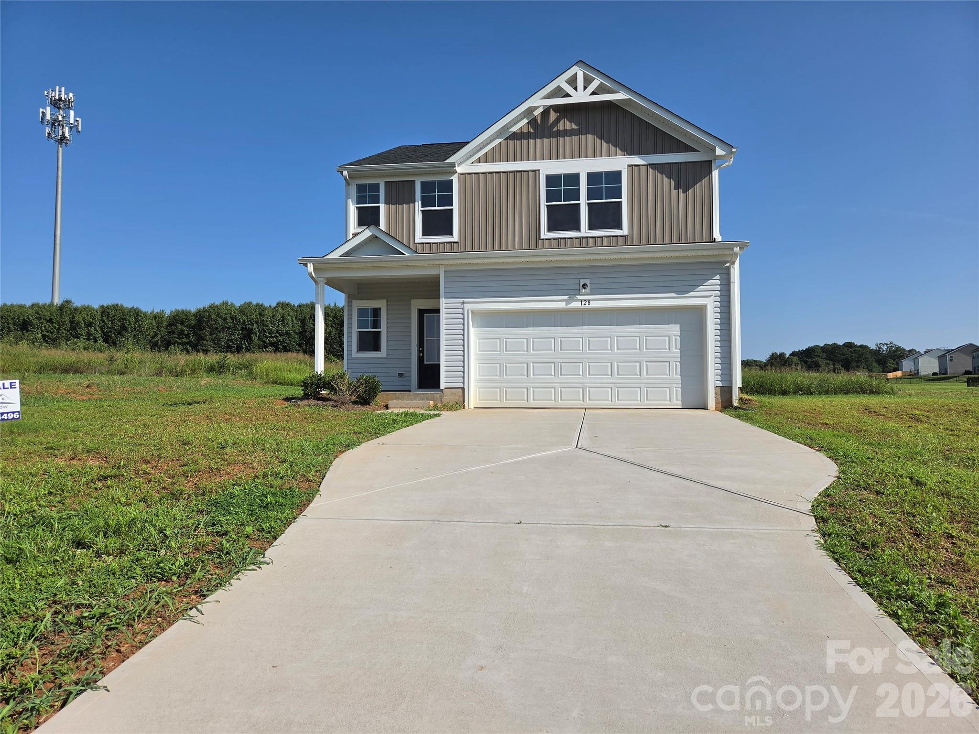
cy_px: 367
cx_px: 490
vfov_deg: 58.9
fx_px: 650
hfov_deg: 73.9
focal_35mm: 23
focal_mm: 5.4
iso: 80
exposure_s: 1/6574
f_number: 1.8
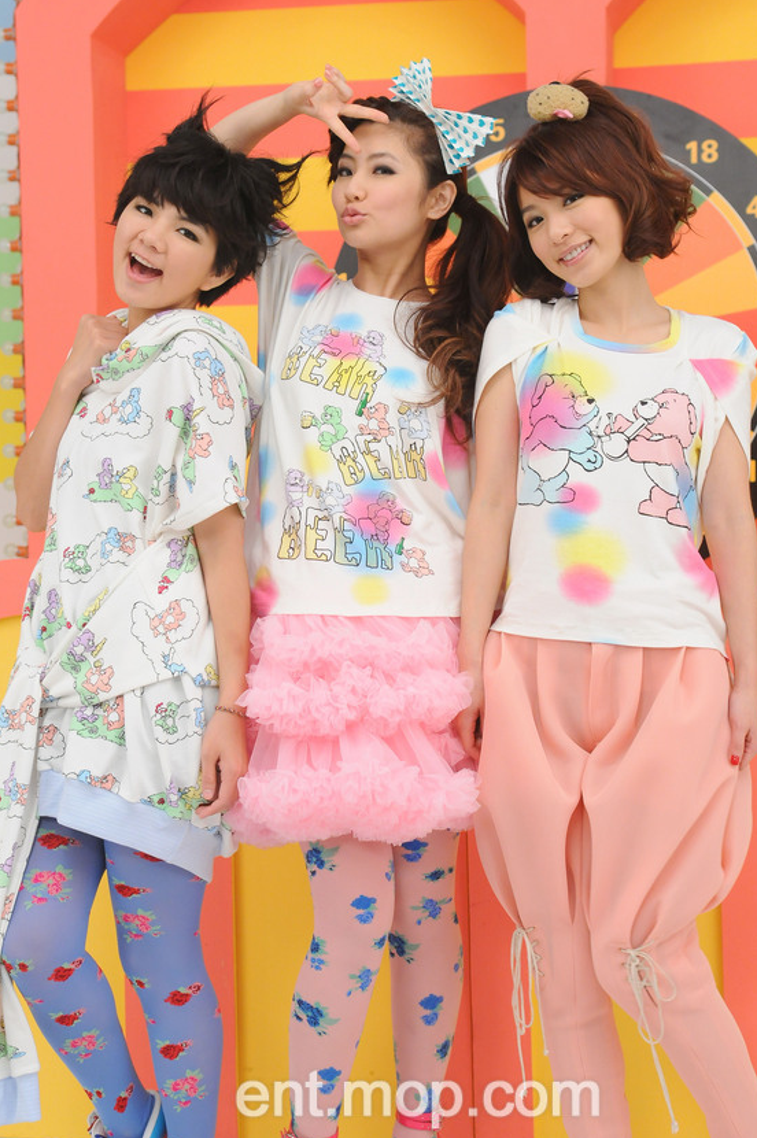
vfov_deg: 32.4
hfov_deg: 21.9
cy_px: 546
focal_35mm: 62
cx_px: 385
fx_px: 1959
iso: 800
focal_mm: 38
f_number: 4.5
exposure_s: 1/160
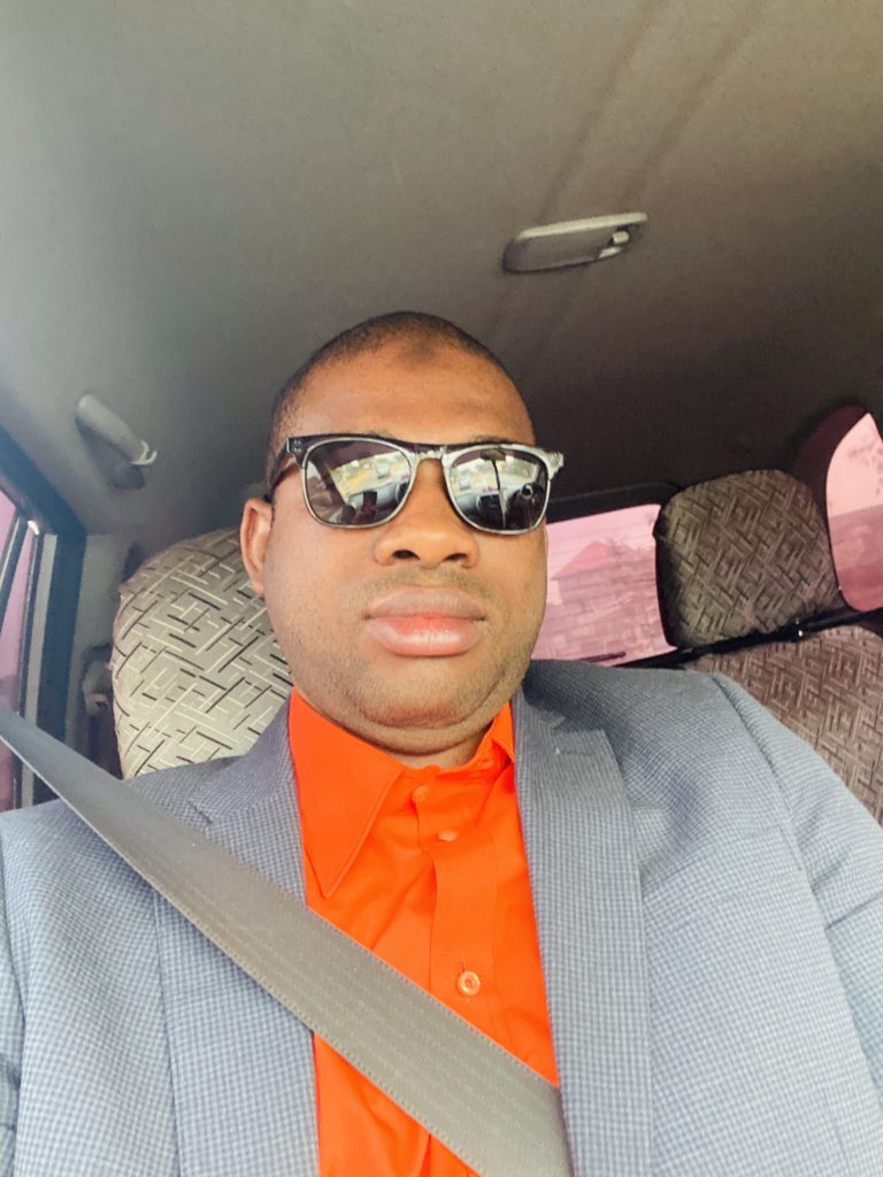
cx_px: 442
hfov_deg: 46.8
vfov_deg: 60.0
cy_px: 588
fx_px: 1020
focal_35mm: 30
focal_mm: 2.71
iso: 400
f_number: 2.2
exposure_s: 1/48
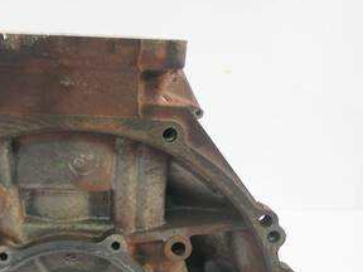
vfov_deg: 28.7
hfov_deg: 36.8
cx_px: 71
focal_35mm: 50
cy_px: 200
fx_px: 524
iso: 640
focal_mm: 15
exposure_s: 1/60
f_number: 3.7
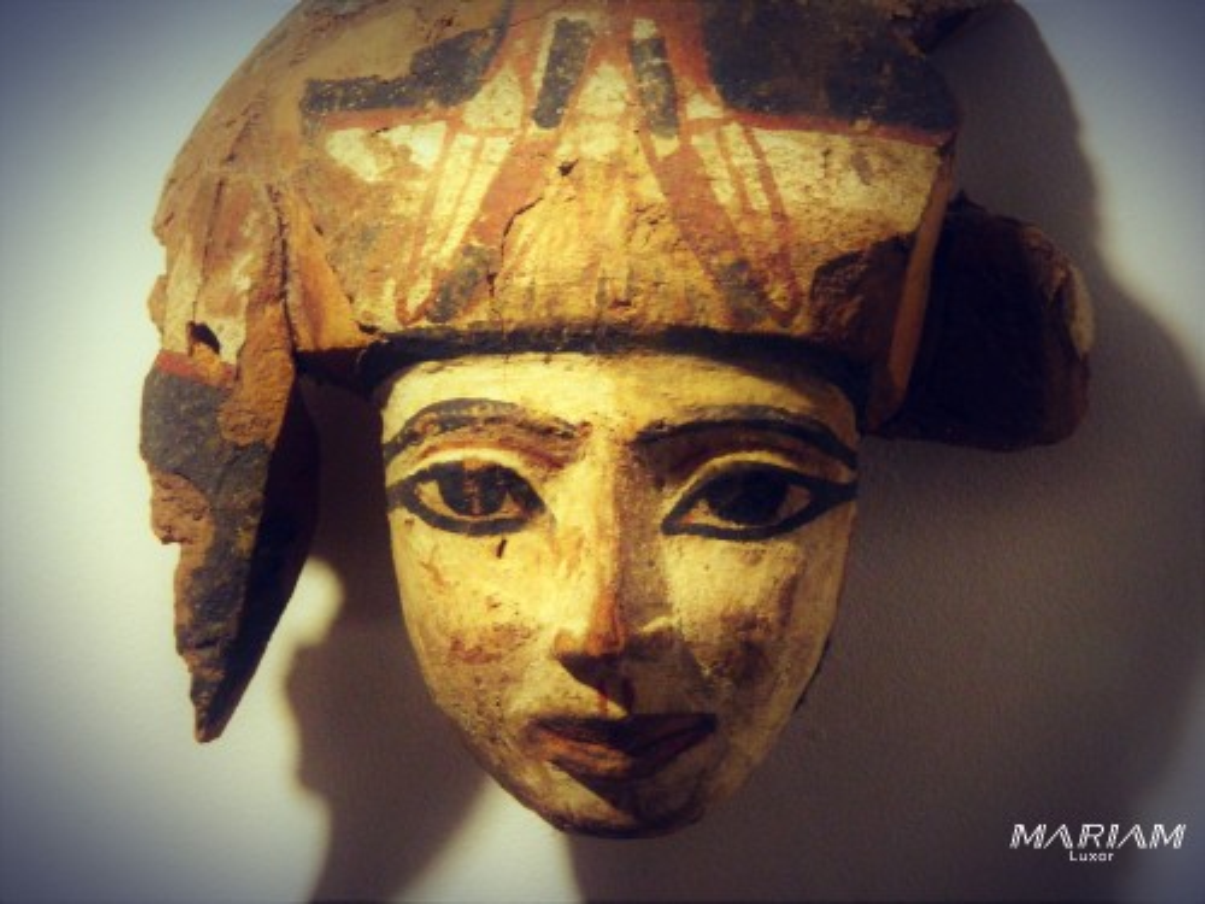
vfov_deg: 9.9
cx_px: 602
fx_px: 5222
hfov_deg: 13.2
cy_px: 452
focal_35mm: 150
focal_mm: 27
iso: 800
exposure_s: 1/10
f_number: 4.9
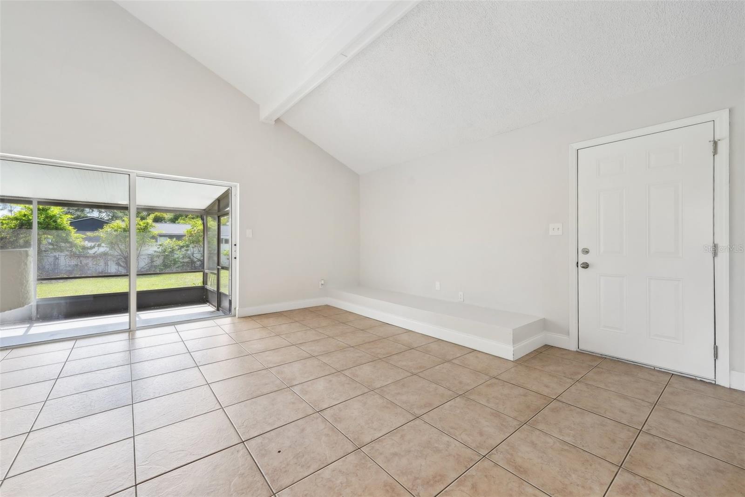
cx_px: 372
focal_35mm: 14
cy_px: 248
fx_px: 290
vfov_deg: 81.2
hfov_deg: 104.3
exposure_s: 1/25
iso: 400
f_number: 8
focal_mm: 14
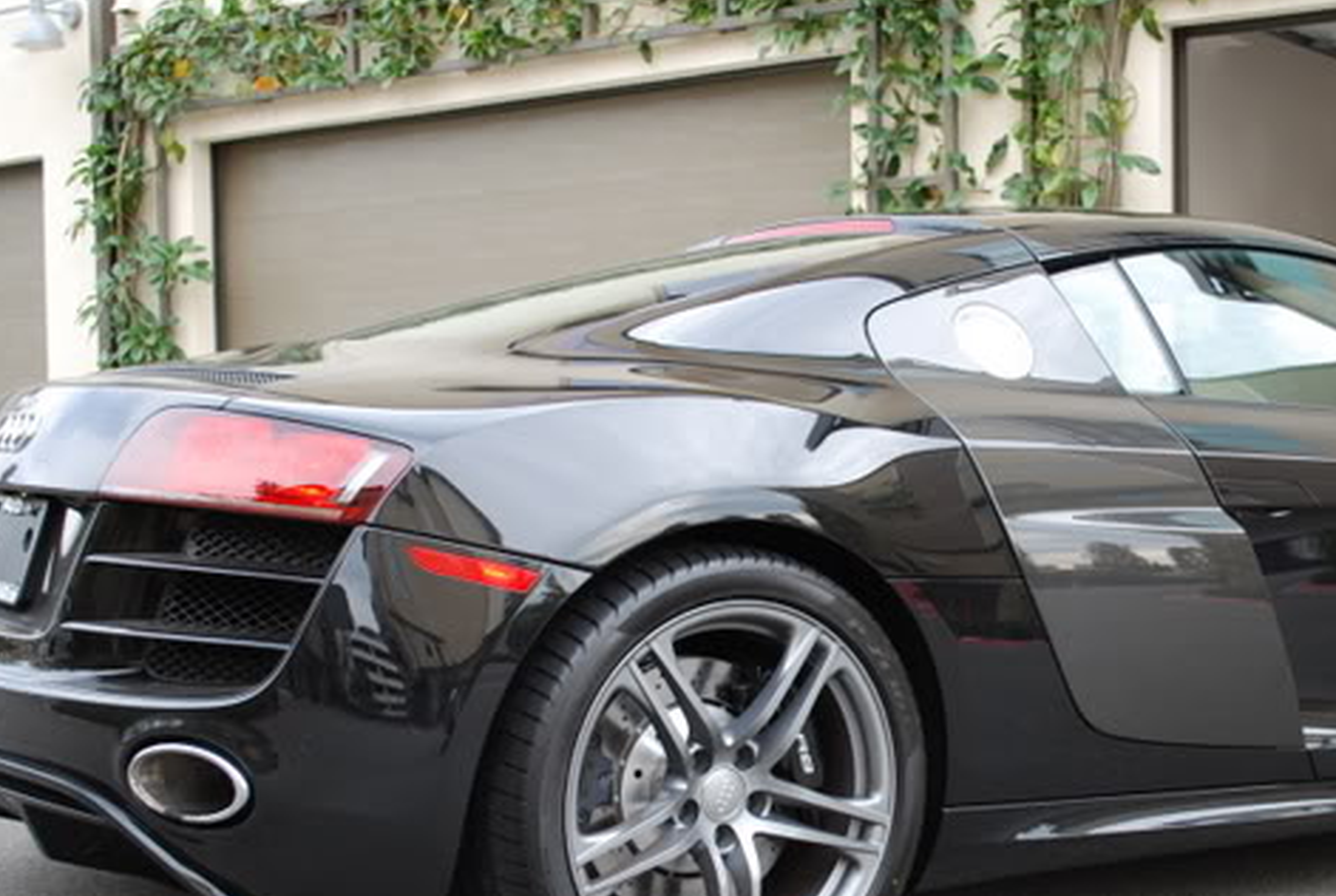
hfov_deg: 35.2
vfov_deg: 24.2
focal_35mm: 56
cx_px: 891
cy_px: 542
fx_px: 2082
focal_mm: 22
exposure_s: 1/125
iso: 200
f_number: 4
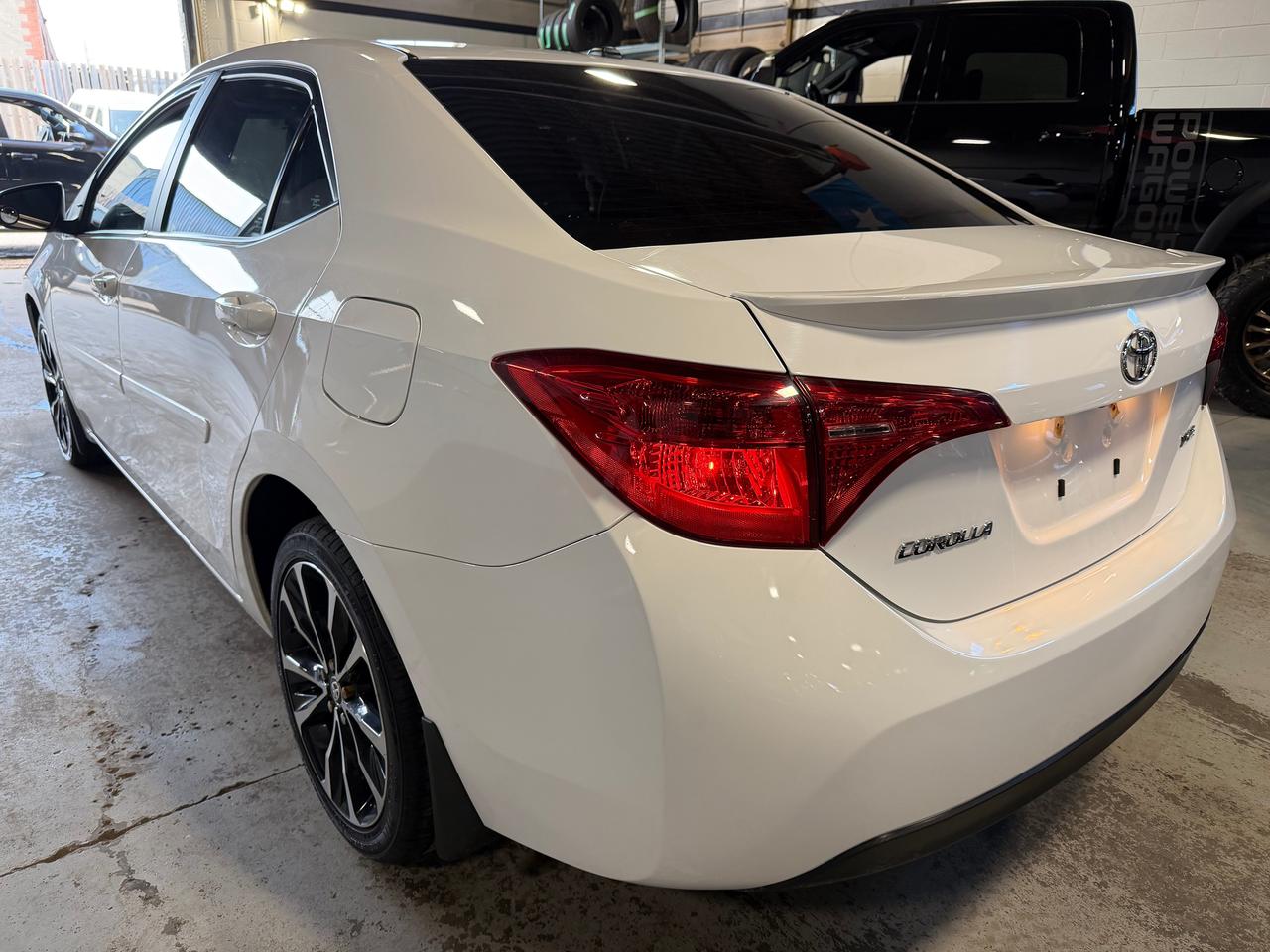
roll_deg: -0.9
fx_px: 881
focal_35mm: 24
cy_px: 476
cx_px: 635
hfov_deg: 71.6
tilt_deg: -19.7
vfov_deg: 56.8
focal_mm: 6.76
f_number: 1.78
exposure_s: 1/120
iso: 160
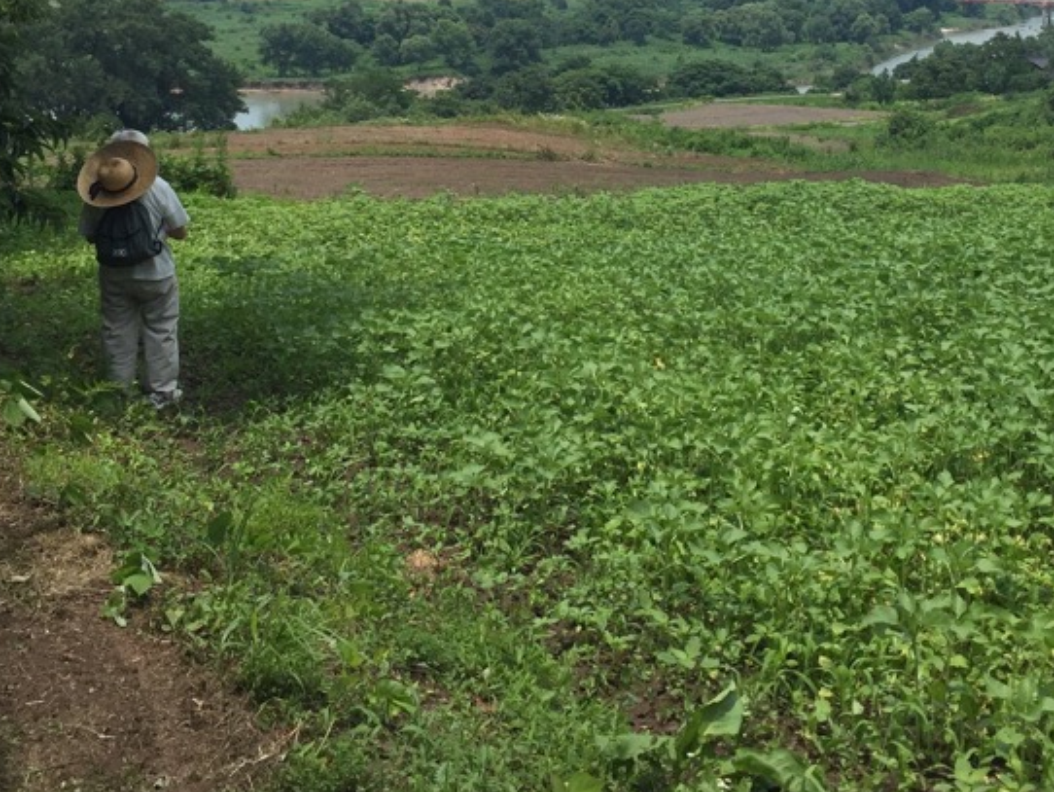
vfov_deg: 25.6
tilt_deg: -6.0
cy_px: 61
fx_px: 1675
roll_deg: -1.4
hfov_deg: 34.8
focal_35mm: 55
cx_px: 626
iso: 32
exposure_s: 1/2639
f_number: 2.2
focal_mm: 4.15
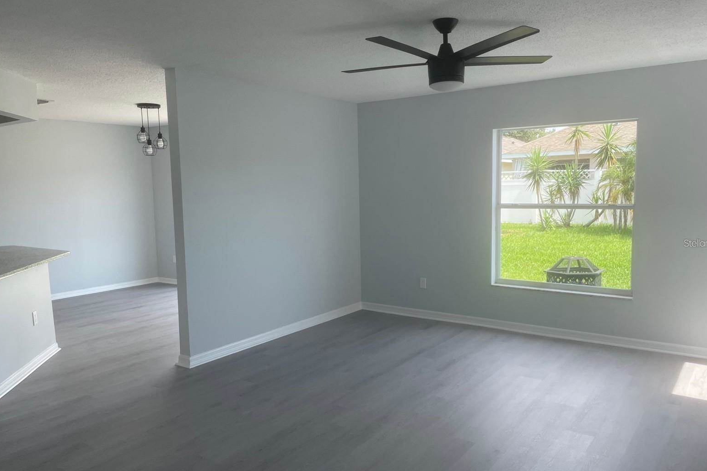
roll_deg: +1.3
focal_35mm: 28
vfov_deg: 46.4
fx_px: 550
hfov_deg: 65.5
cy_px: 243
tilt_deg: -5.6
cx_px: 361
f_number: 1.6
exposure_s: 1/612
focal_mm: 4.2
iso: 32
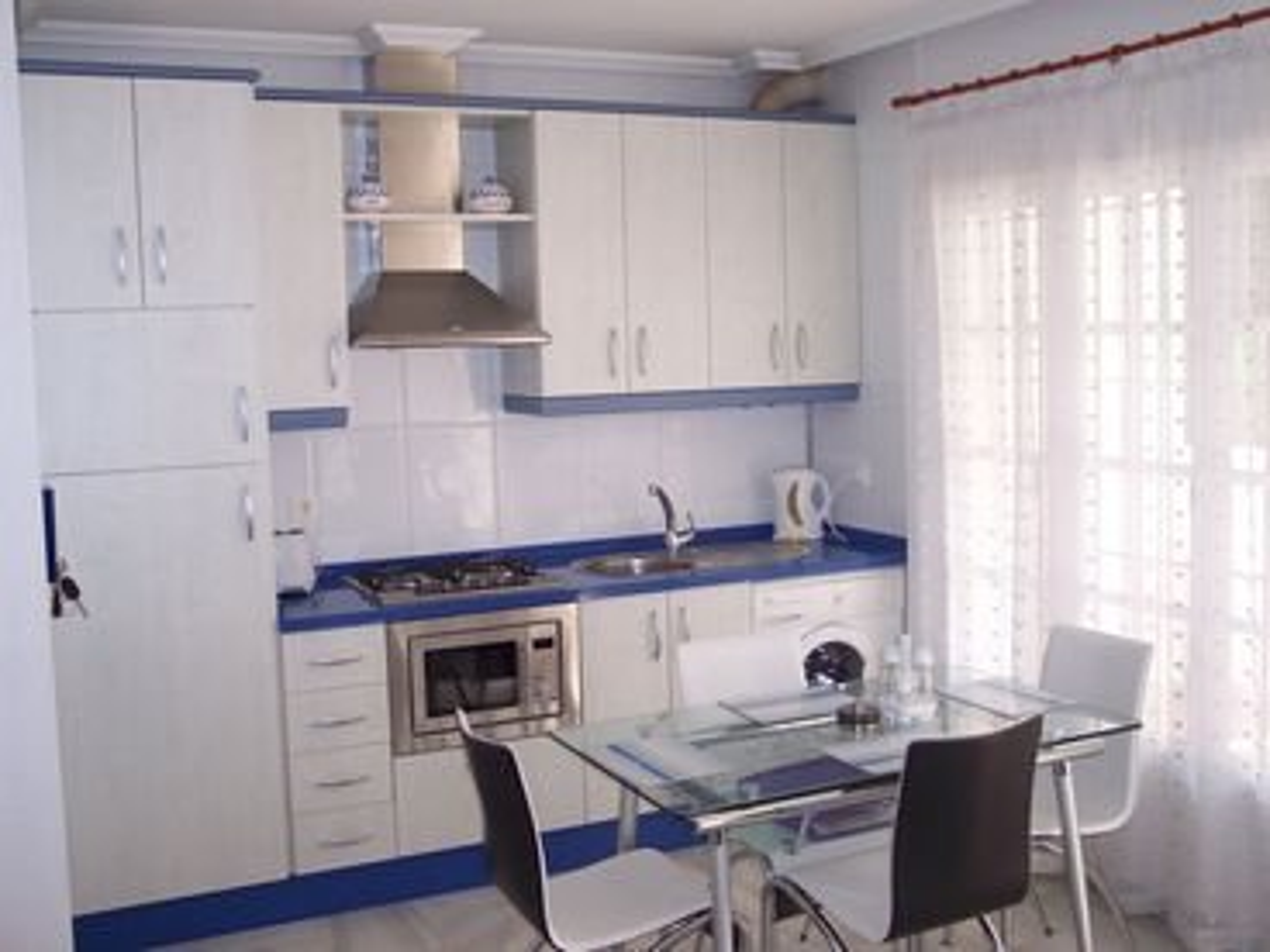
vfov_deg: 37.7
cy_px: 476
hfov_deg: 49.0
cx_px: 635
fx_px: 1394
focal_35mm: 38
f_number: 2.8
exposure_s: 1/90
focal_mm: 8
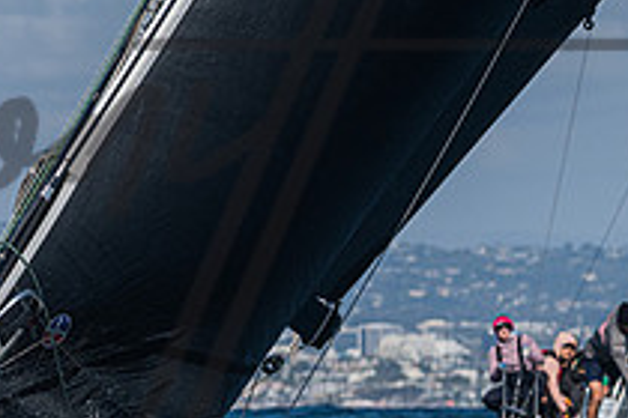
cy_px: 116
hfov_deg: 4.6
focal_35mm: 452
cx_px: -12
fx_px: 7884
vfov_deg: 3.0
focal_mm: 155
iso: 400
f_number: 6.3
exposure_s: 1/8000
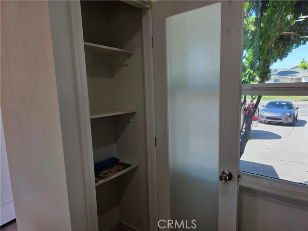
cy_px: 116
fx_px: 205
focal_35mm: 23
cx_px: 154
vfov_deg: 58.9
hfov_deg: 73.9
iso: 12
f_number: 1.7
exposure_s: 1/120
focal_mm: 6.3
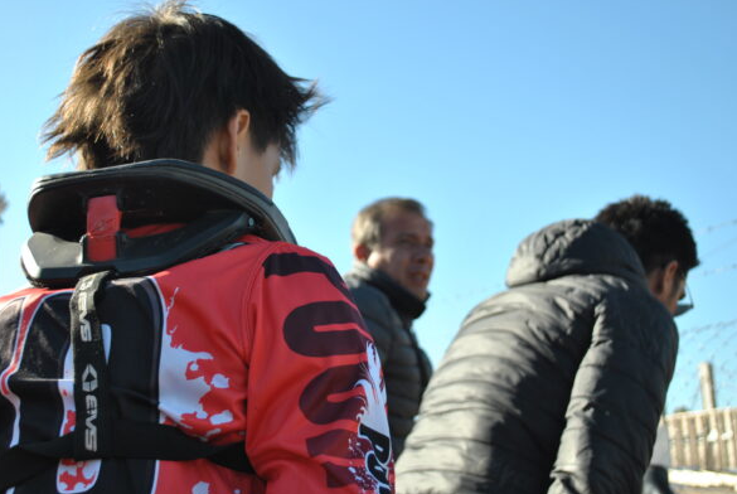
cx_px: 346
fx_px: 1025
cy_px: 222
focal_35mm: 50
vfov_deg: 27.1
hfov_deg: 39.5
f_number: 4.2
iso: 140
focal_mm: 26
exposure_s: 1/500
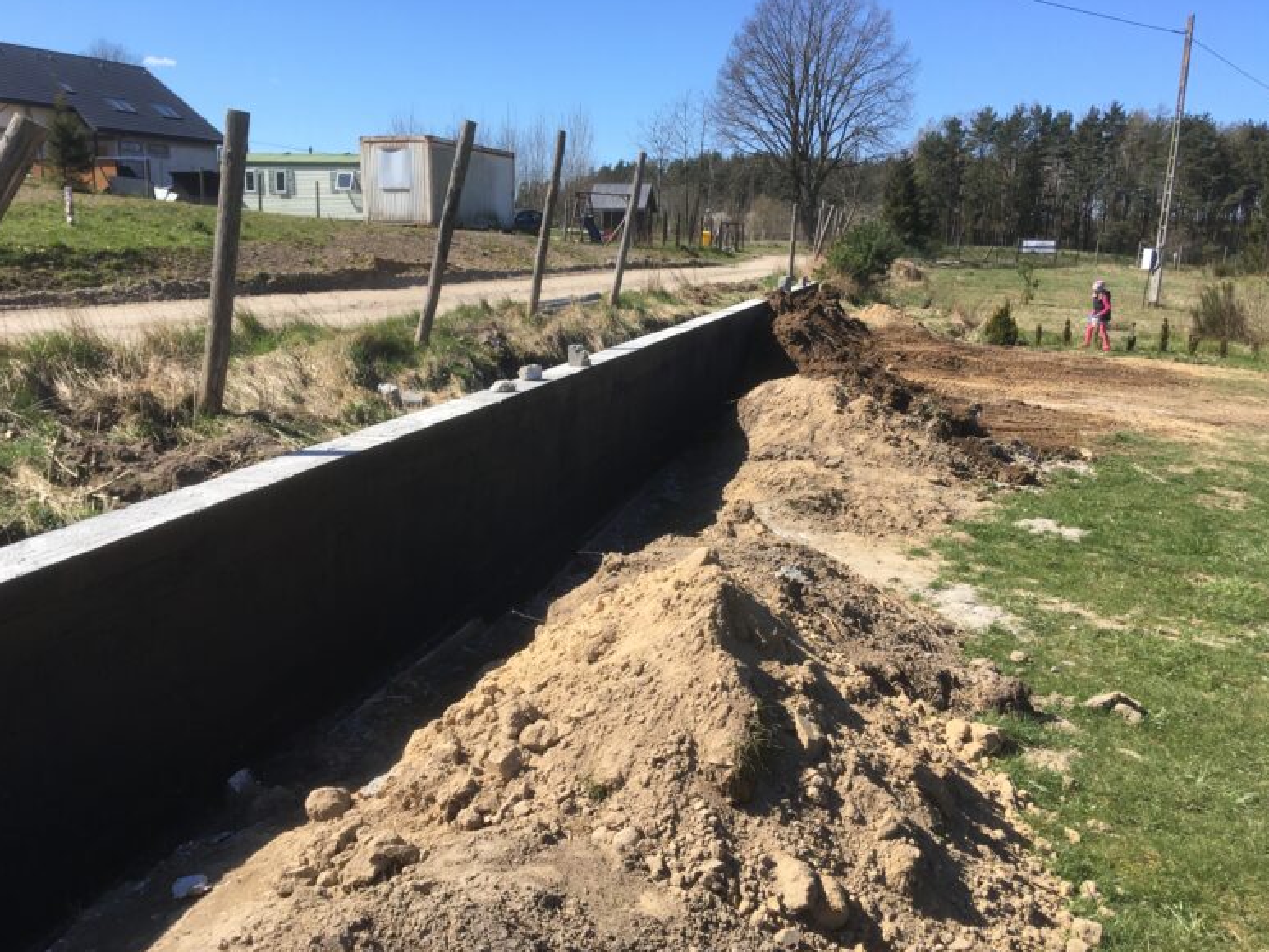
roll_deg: -0.3
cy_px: 476
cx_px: 624
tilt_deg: -12.8
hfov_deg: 60.0
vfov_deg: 46.8
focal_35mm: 30
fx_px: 1100
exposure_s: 1/1012
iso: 25
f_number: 2.2
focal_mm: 4.15
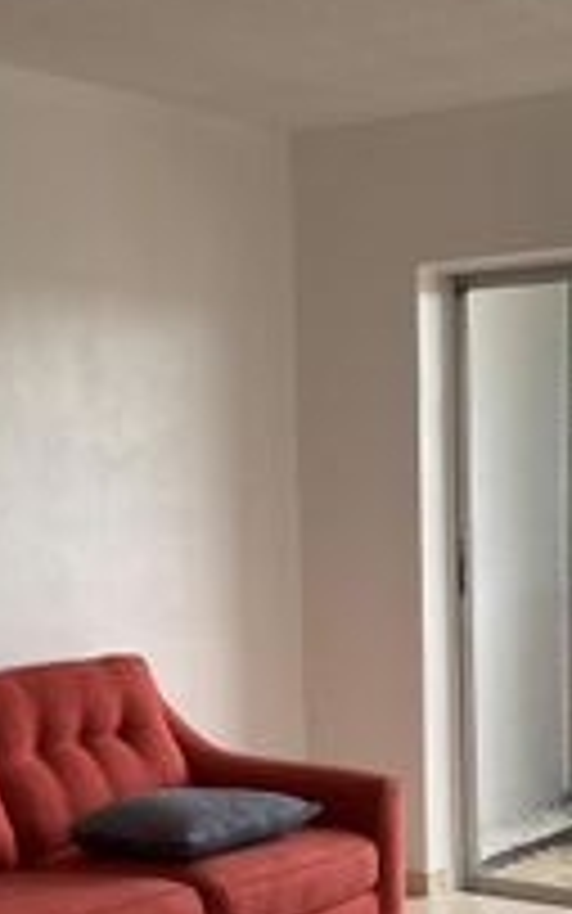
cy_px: 633
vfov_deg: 29.9
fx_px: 1695
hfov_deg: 19.1
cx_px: 347
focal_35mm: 68
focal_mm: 4.25
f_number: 1.8
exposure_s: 1/122
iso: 50
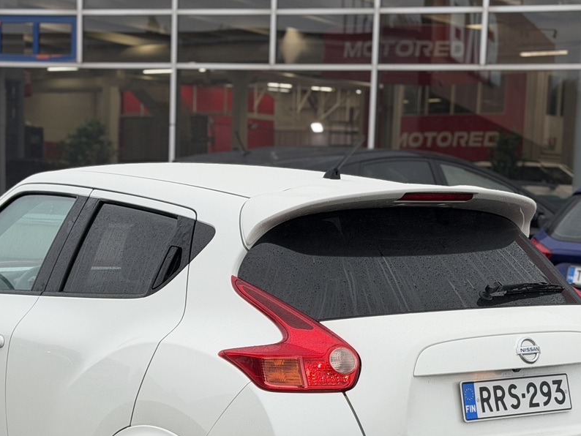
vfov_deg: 16.7
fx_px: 1461
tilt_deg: -6.9
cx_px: 279
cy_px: 394
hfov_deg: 22.5
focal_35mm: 87
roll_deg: -2.1
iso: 64
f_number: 1.78
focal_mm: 6.76
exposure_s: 1/553
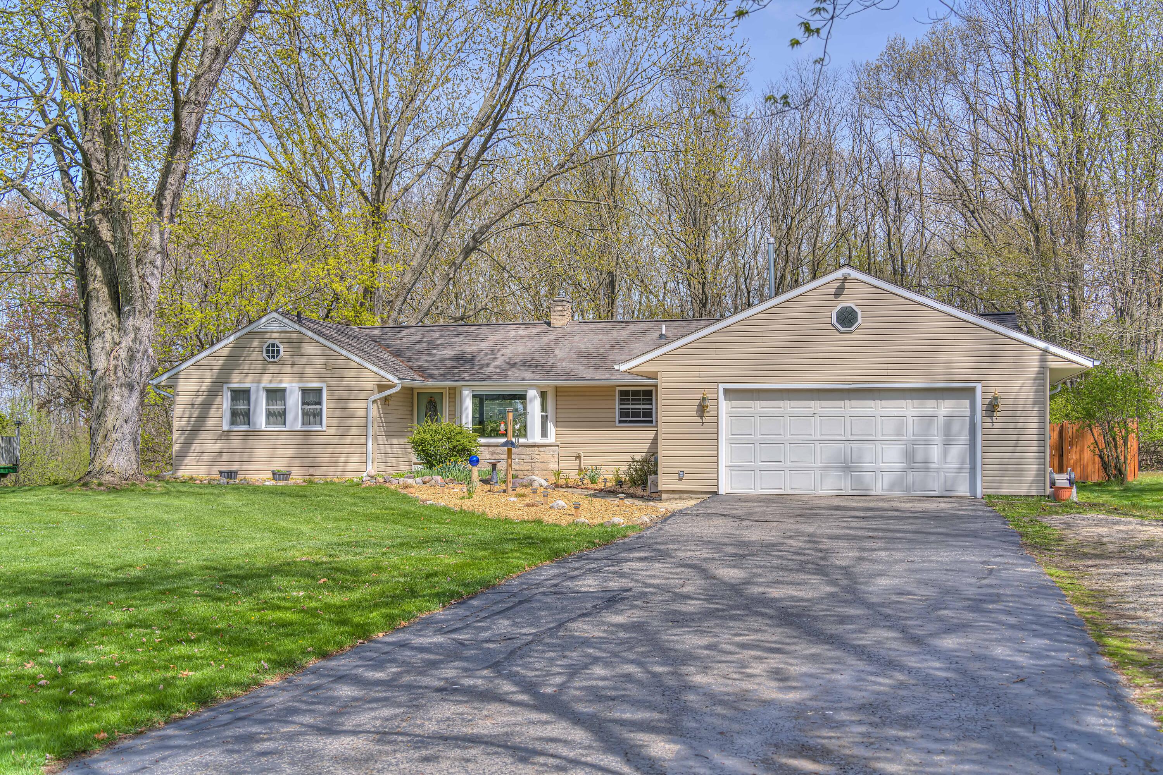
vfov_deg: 33.4
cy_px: 388
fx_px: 1292
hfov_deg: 48.5
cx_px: 582
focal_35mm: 40
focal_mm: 40
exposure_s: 1/640
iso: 100
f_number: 4.5
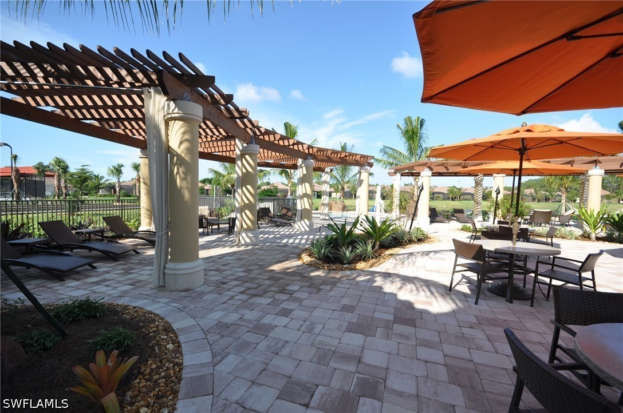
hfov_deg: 100.5
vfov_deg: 77.1
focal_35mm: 15
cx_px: 312
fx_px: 259
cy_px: 206
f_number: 8
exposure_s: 1/250
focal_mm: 10
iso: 200
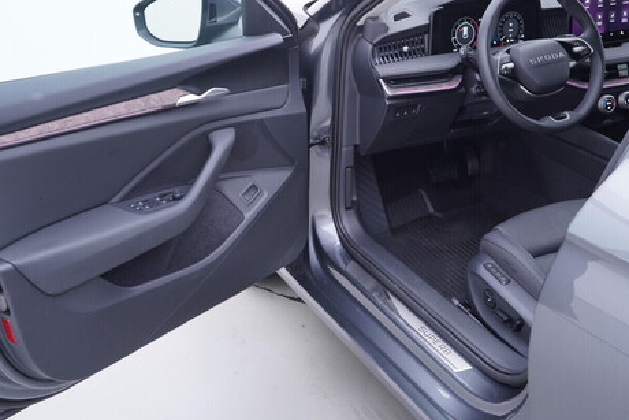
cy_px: 177
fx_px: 751
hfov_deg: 45.4
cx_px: 332
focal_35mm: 43
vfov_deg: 31.2
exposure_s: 1/40
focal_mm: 24
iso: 160
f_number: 2.8
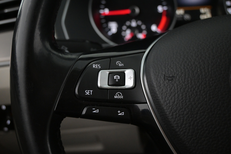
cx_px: 116
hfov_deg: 47.2
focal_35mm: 41
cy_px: 77
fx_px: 265
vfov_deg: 32.4
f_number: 4.5
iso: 2500
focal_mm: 27.5
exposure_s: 1/50
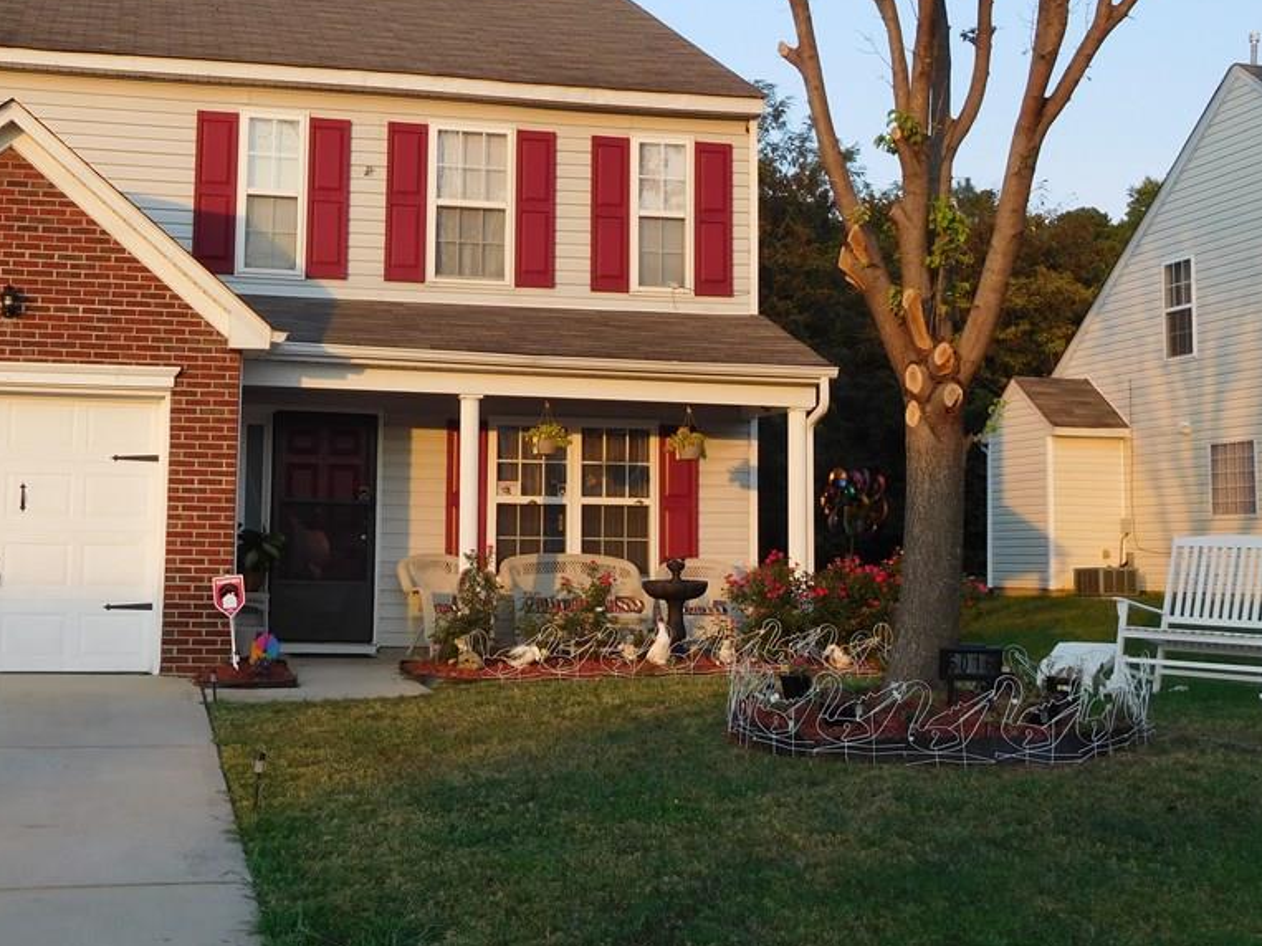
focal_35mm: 47
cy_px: 374
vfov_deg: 30.8
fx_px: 1713
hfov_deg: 40.2
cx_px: 483
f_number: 3.8
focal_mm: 6.2
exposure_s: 1/250
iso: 125
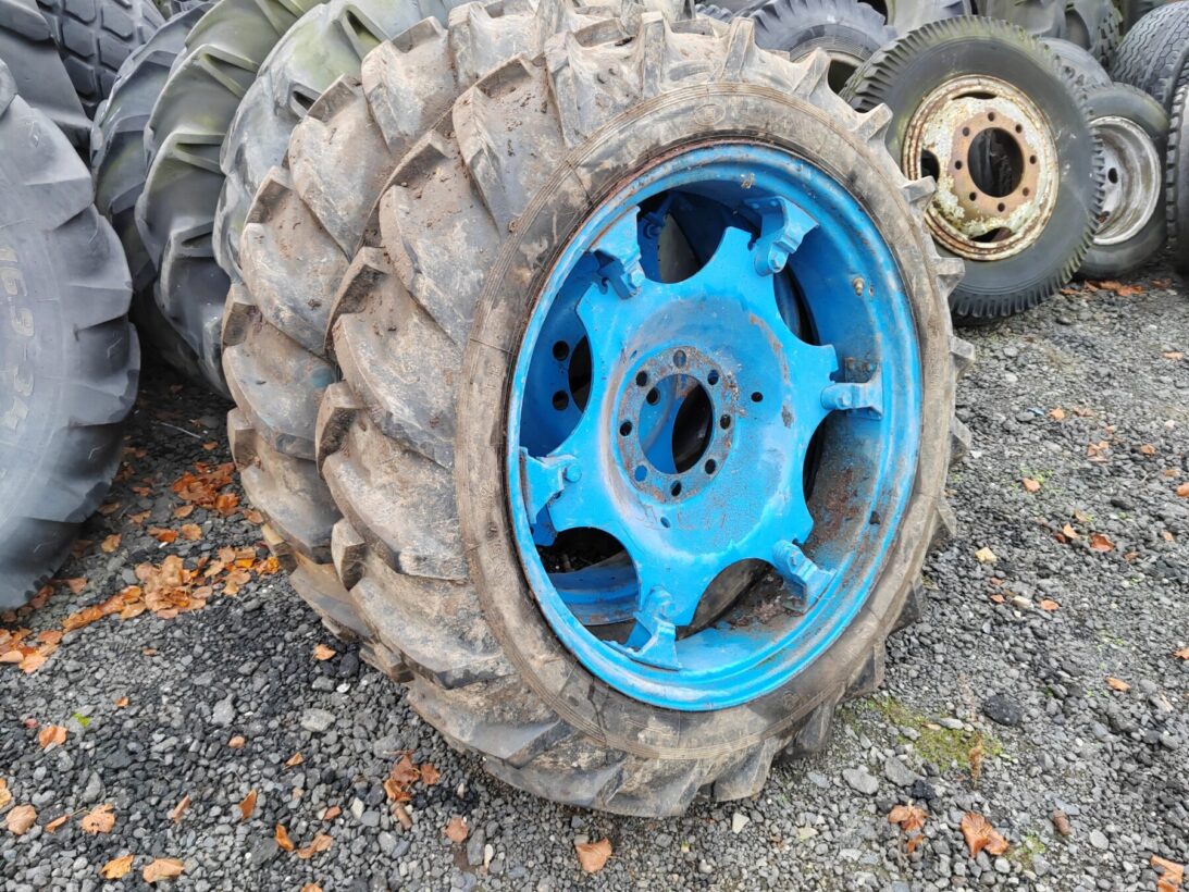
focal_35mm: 27
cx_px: 594
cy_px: 446
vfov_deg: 51.4
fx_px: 928
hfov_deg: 65.3
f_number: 1.9
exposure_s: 1/100
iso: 320
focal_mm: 5.52
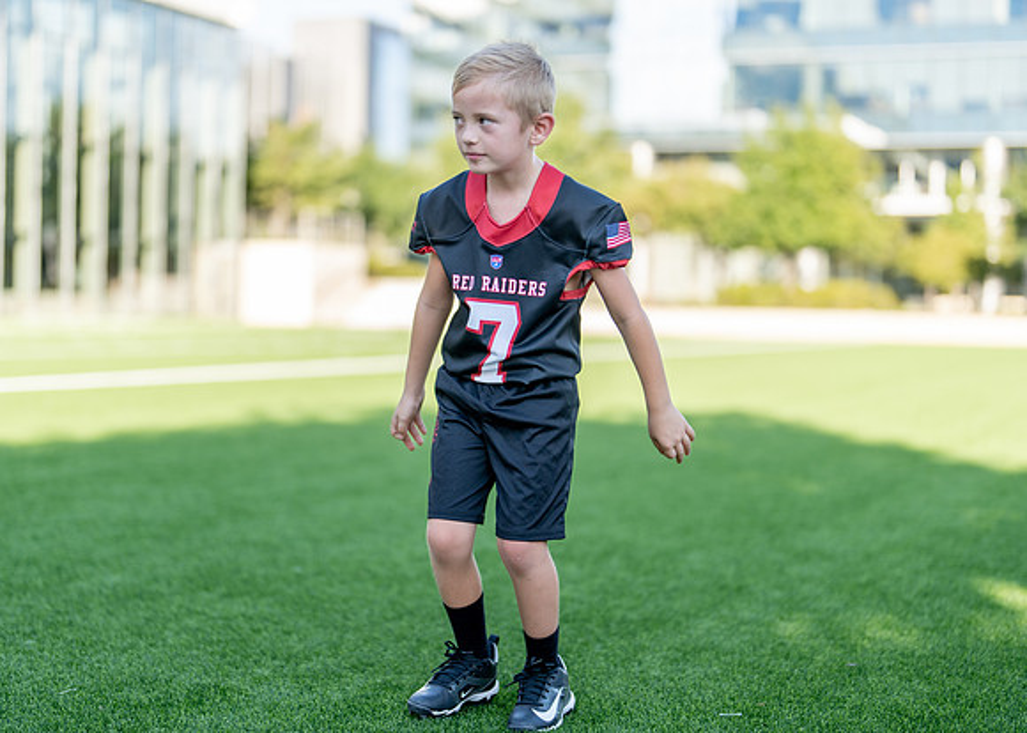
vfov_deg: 23.2
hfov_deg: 32.1
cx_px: 481
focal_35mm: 61
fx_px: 1784
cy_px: 353
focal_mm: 50
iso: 100
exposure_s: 1/1600
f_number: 1.2
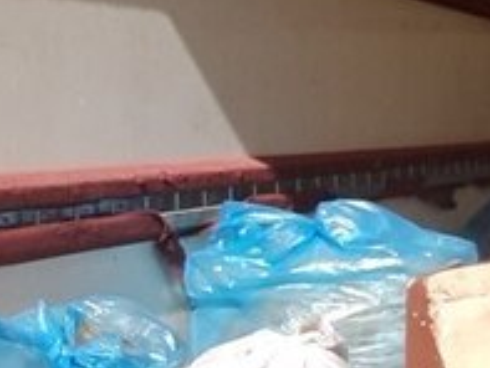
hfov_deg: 21.0
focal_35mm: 77
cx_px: 761
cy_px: 193
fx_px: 1091
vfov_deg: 19.2
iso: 50
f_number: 1.9
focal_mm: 2
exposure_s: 1/1140
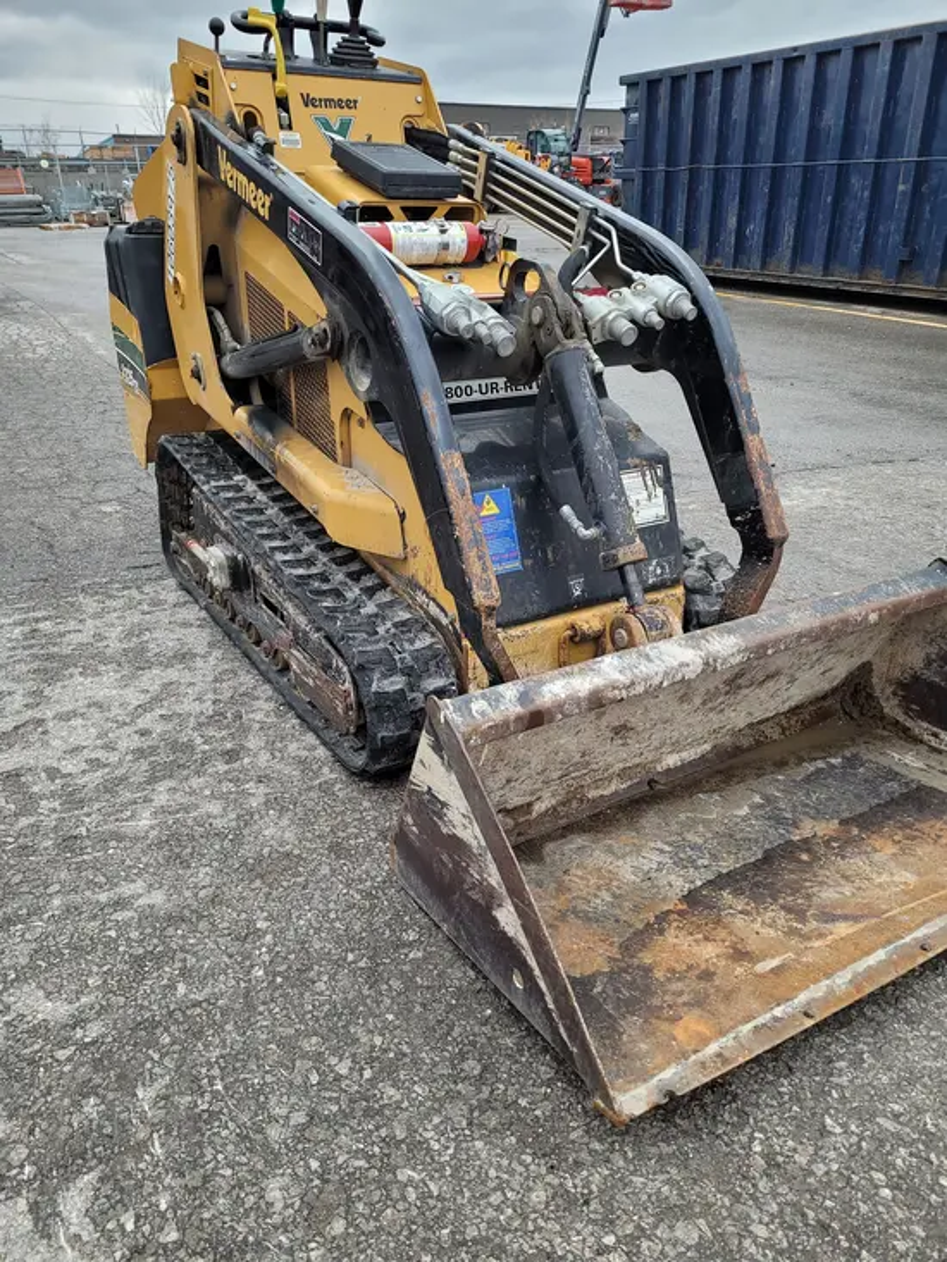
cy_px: 631
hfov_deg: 53.1
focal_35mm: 26
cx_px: 474
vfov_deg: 67.3
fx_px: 948
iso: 100
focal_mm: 5.4
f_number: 1.8
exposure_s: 1/120
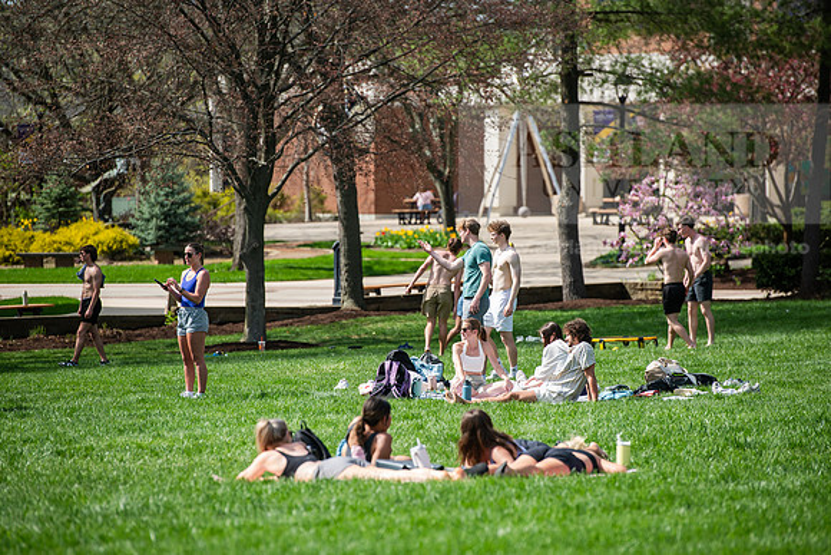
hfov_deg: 10.3
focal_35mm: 200
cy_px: 278
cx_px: 416
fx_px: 4618
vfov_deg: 6.9
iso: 125
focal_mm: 200
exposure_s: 1/640
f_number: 4
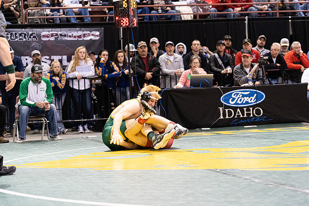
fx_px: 833
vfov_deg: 14.1
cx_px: 154
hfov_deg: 21.0
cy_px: 103
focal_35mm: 97
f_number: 4
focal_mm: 97
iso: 10000
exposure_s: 1/500
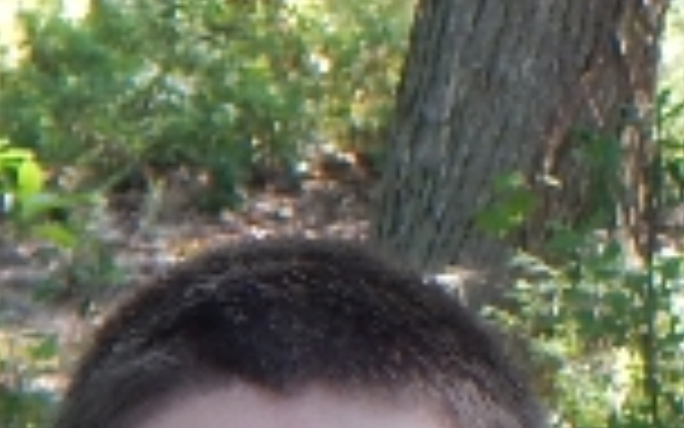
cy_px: -311
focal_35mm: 651
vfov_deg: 2.0
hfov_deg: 3.2
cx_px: 1314
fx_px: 12135
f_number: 4.7
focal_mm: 21
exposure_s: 1/30
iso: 125
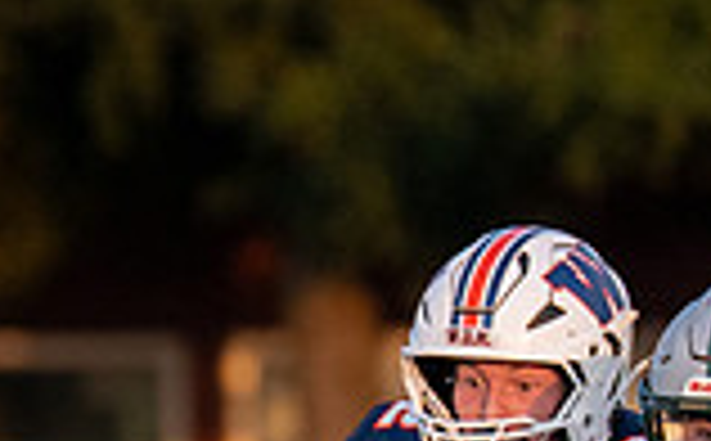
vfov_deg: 0.9
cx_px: -333
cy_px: 736
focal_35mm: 1456
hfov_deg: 1.4
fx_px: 28153
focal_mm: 200
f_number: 2.8
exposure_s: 1/3200
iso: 800
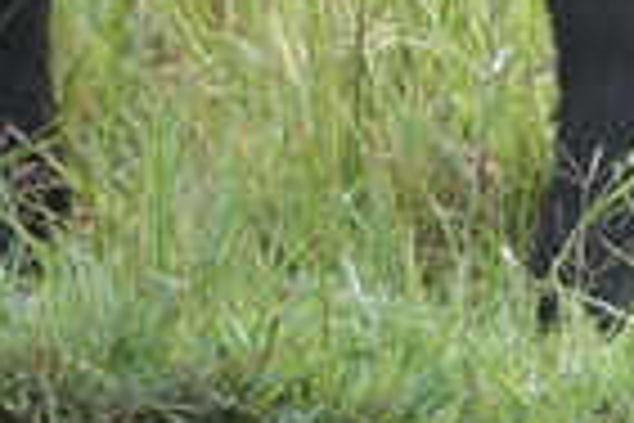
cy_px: -466
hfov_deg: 0.8
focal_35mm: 2733
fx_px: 48127
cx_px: 931
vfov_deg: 0.5
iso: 400
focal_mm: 220
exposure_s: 1/160
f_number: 4
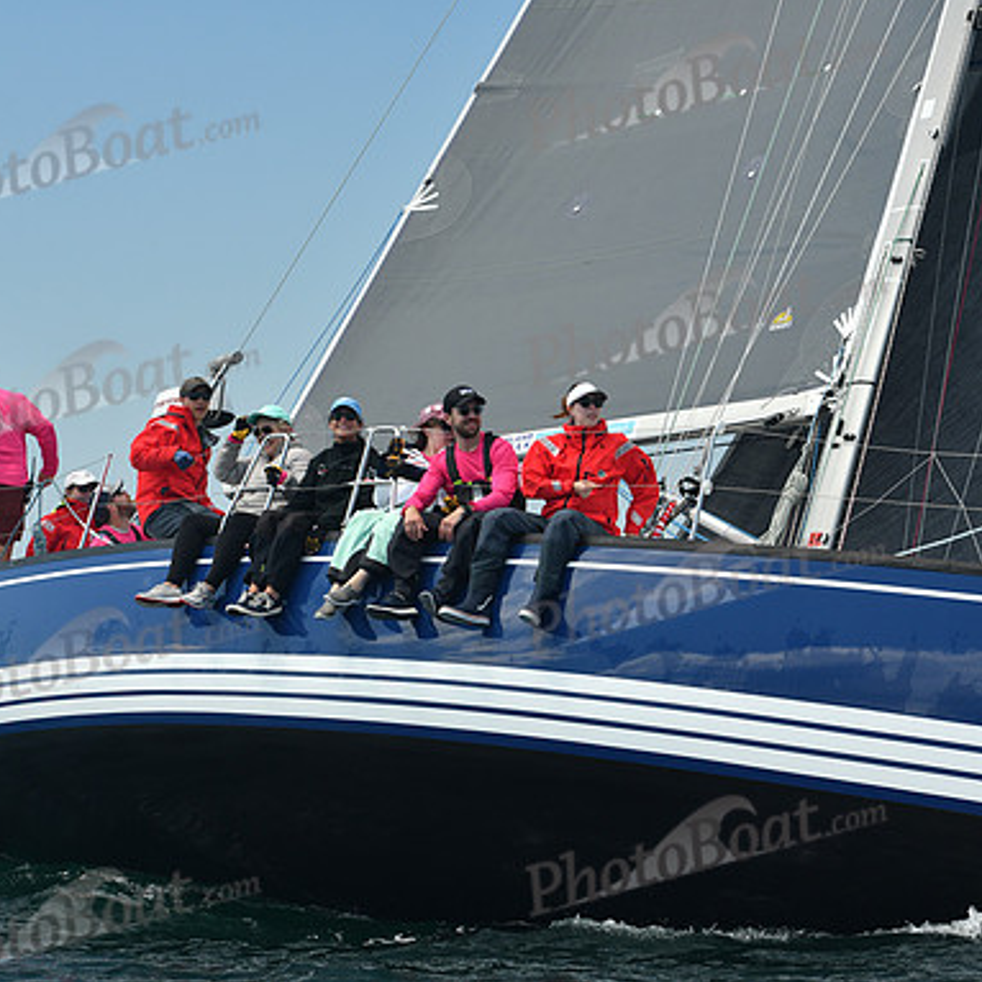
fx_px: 3723
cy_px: 491
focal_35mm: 116
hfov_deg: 15.0
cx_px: 395
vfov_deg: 15.0
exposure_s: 1/640
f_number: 5.6
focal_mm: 90
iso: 320
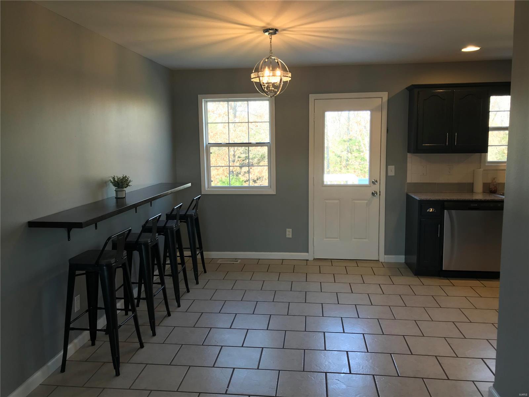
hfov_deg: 63.4
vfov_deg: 49.7
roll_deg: +2.0
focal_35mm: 28
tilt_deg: -6.8
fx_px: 428
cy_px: 198
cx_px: 264
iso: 20
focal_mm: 3.99
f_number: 1.8
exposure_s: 1/30
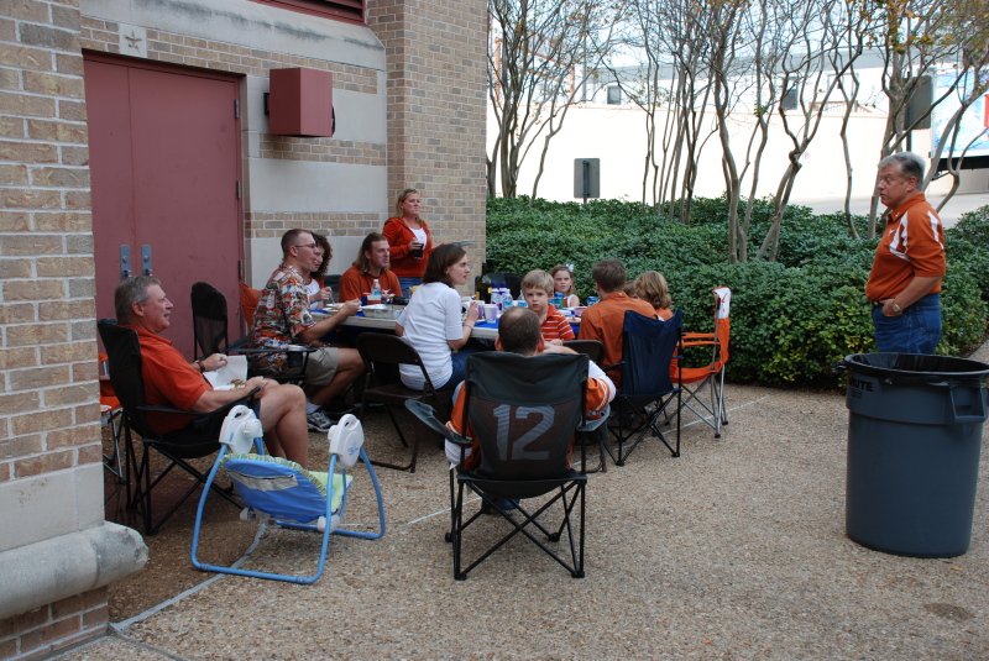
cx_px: 494
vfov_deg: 34.3
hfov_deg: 49.5
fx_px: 1072
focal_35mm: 39
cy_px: 330
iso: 100
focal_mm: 26
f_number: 5.6
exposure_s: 1/125
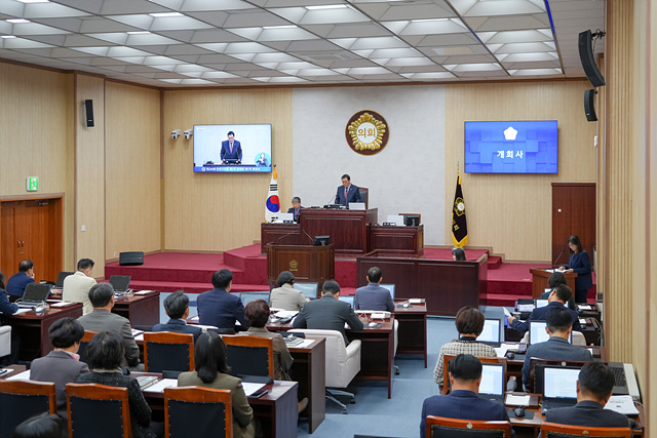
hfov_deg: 50.7
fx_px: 694
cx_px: 328
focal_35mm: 38
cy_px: 219
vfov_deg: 35.1
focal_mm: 38
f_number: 4.5
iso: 250
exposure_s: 1/40
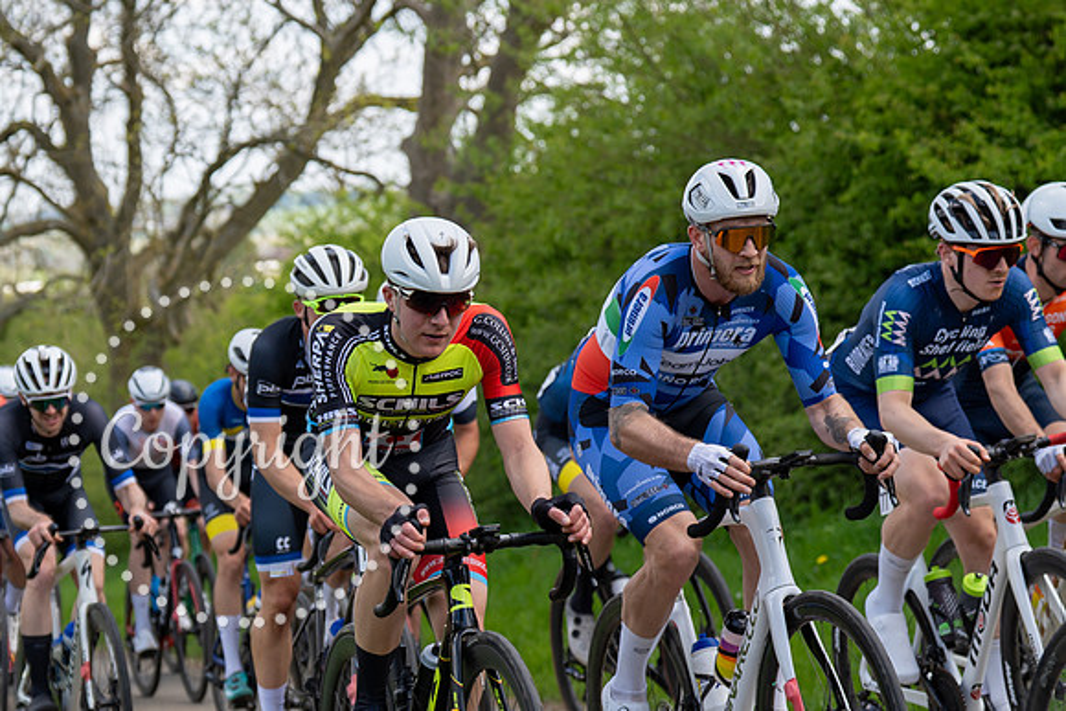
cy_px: 242
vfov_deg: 11.8
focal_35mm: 116
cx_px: 438
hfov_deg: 17.6
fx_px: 3444
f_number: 3.5
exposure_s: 1/1000
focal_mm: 70
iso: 160
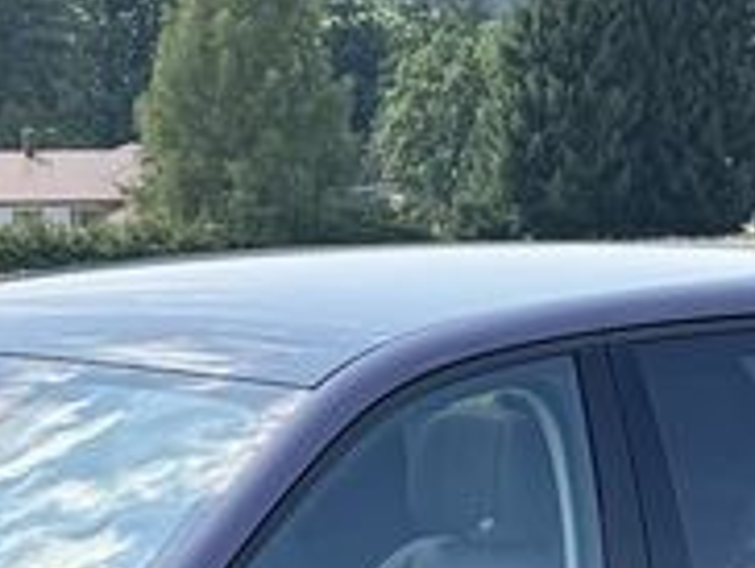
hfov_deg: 10.1
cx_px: 95
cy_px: 705
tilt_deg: -8.3
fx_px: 4237
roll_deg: -1.0
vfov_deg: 7.6
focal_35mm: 194
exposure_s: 1/620
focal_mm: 6.76
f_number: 1.78
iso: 100
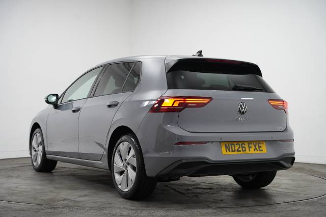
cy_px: 108
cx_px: 163
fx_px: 484
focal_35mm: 54
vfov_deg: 25.3
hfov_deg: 37.2
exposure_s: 1/160
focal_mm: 53.5
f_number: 4
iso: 1600
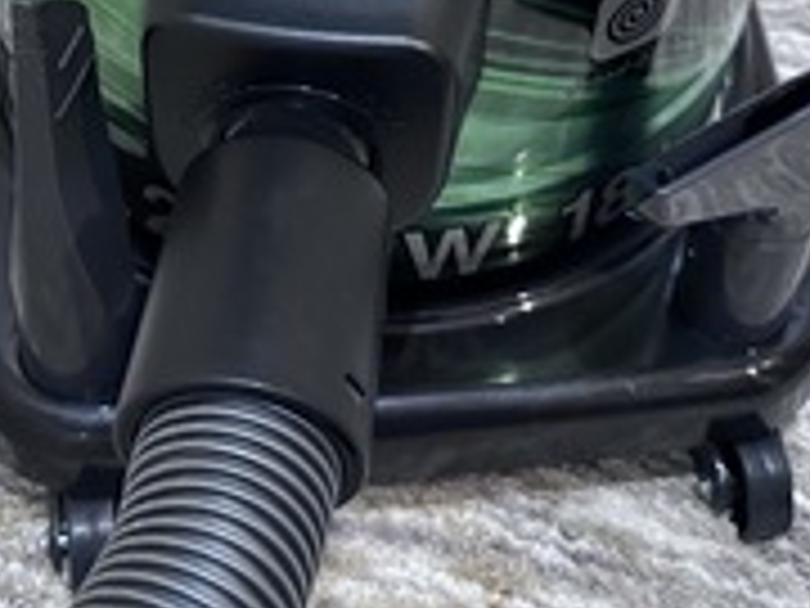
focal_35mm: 61
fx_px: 1427
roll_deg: -3.5
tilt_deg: -39.8
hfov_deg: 31.6
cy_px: -160
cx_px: 317
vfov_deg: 21.9
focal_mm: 6.86
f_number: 1.78
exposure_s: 1/60
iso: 640
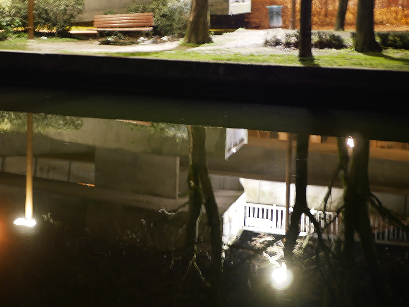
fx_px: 1087
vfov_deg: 16.0
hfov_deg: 21.2
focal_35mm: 92
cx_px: 128
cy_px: 94
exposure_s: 1
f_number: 1.7
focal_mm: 25
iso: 200
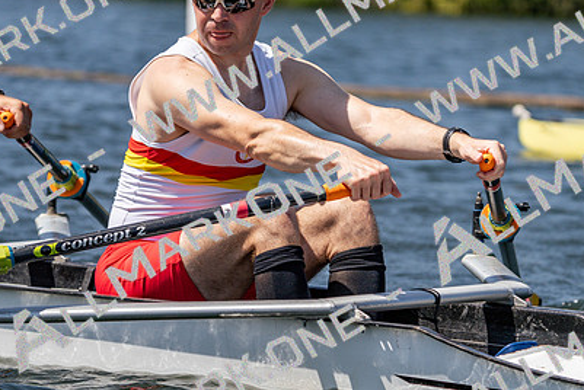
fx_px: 4691
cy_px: 148
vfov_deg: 4.8
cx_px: 309
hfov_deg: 7.1
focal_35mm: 289
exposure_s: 1/2000
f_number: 5.6
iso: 200
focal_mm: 200
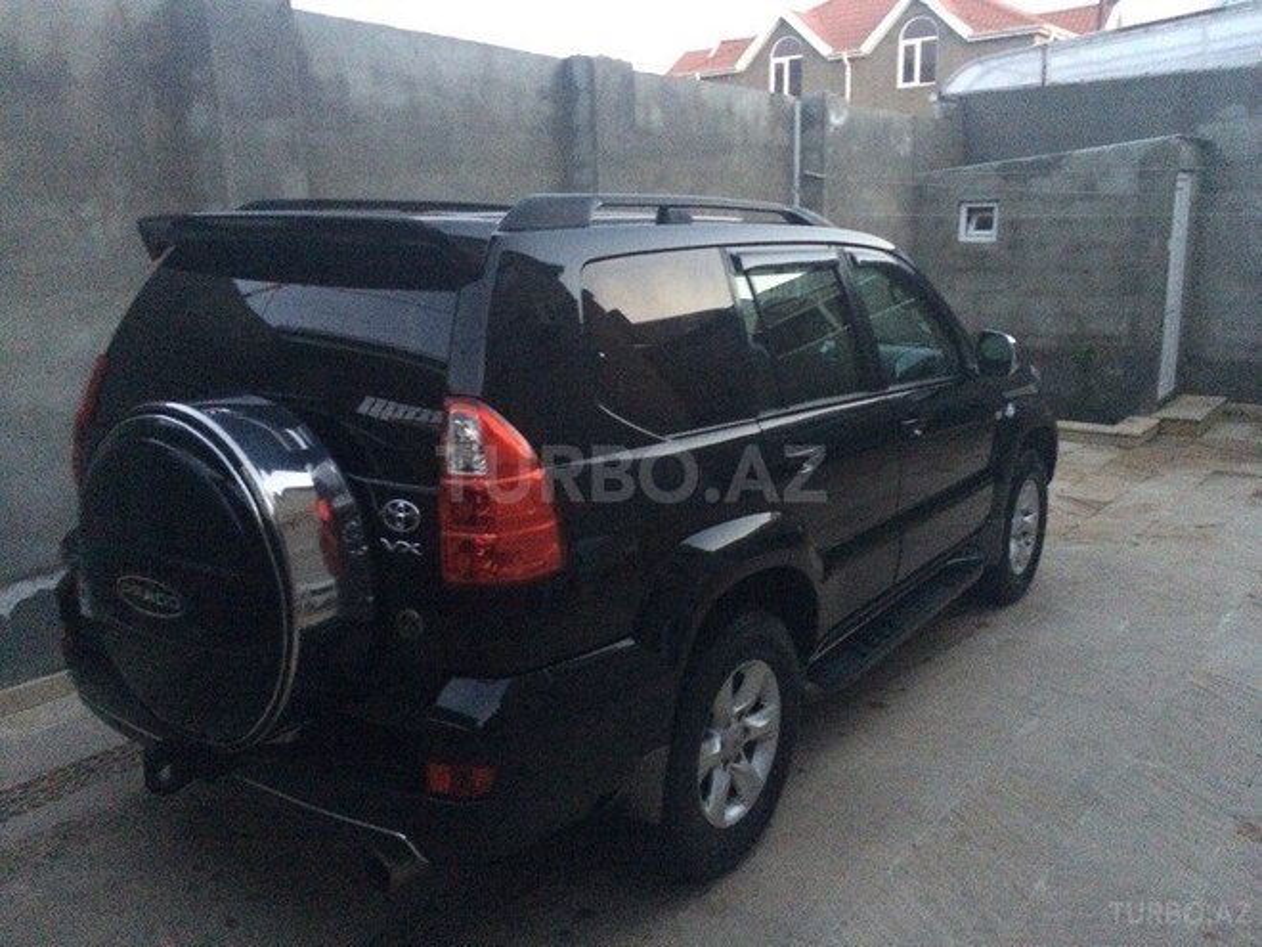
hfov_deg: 61.7
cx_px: 631
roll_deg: +3.7
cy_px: 474
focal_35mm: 29
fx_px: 1057
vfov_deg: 48.2
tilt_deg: -12.4
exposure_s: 1/17
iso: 640
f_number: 2.2
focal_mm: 4.15
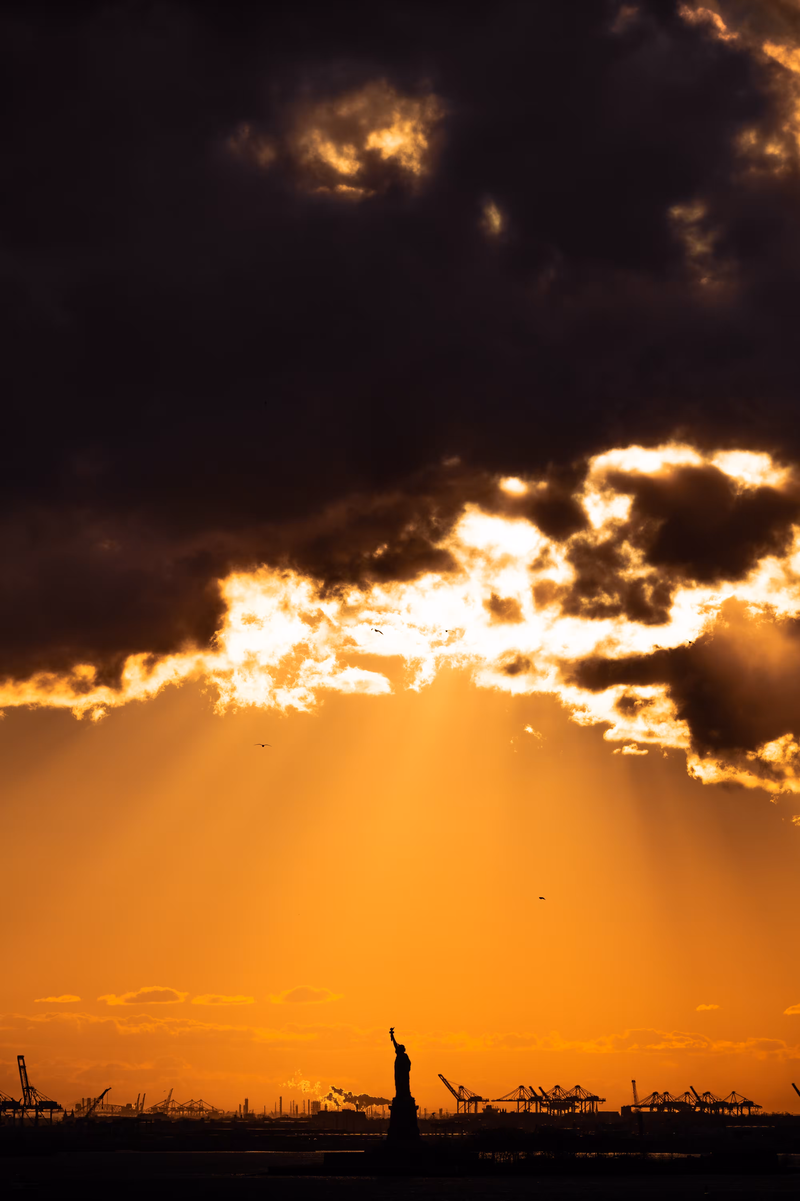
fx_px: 6739
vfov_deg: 10.2
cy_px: 600
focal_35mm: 202
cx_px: 400
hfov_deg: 6.8
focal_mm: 202.2
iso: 100
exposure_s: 1/1250
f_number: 11
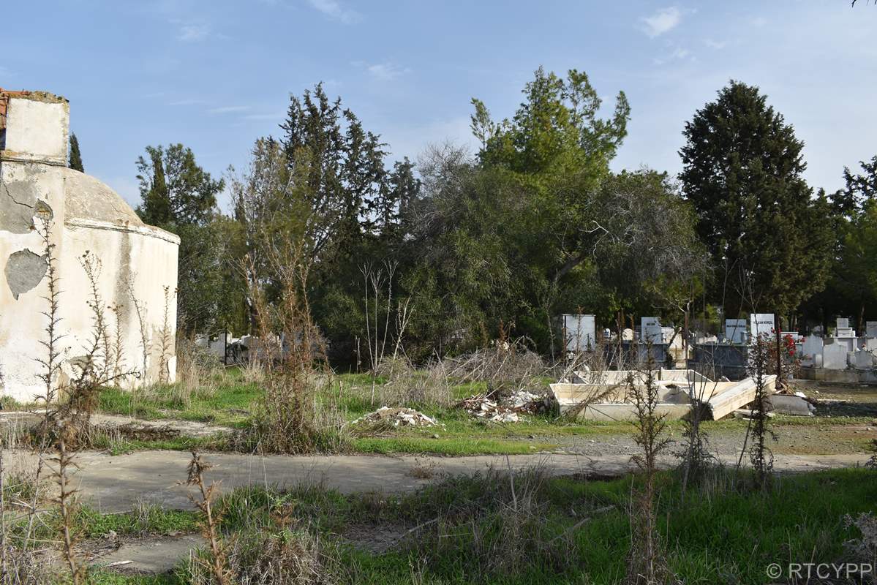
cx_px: 438
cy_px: 292
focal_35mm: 32
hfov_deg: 59.5
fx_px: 768
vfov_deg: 41.7
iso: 100
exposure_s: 1/250
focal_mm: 21
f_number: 8
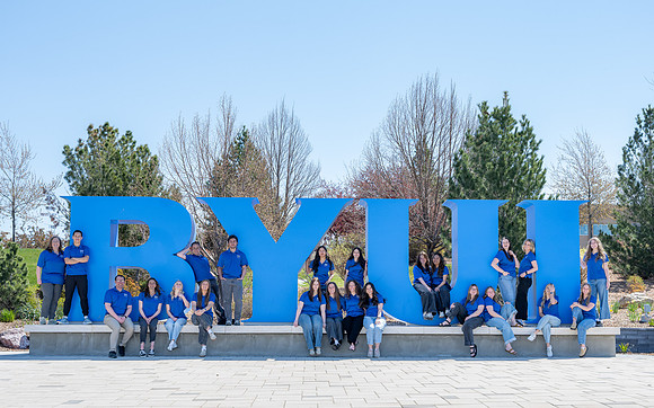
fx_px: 874
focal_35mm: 49
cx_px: 328
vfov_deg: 26.2
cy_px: 256
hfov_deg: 41.0
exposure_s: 1/320
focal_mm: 39
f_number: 5
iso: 100
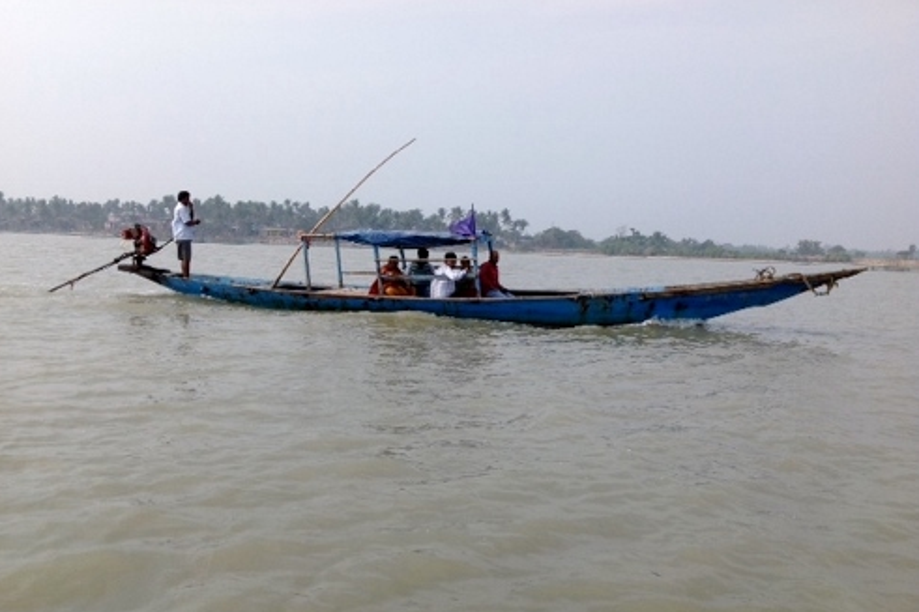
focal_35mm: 37
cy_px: 345
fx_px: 944
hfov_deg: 51.9
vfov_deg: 35.9
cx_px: 455
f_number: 2.4
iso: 50
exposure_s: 1/1779
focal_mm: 4.28
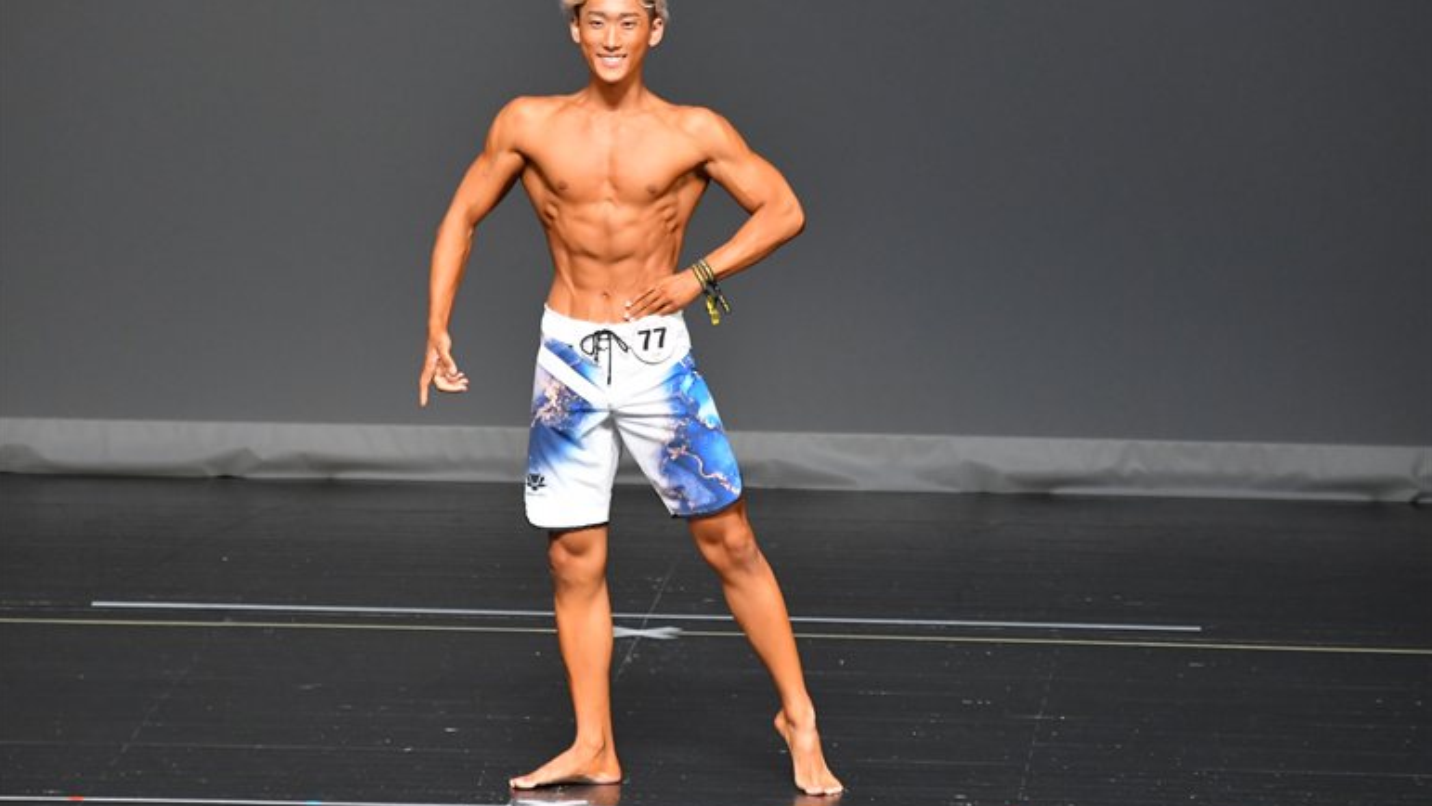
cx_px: 714
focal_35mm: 363
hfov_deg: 5.9
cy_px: 388
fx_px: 13786
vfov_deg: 3.3
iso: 3200
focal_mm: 230
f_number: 5.6
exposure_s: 1/400
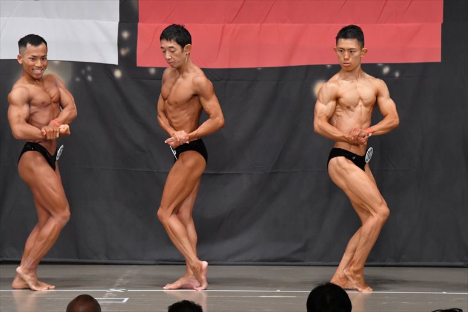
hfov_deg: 9.2
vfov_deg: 6.1
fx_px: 2924
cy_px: 156
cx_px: 234
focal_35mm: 225
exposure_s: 1/400
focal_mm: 150
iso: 5000
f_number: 5.6
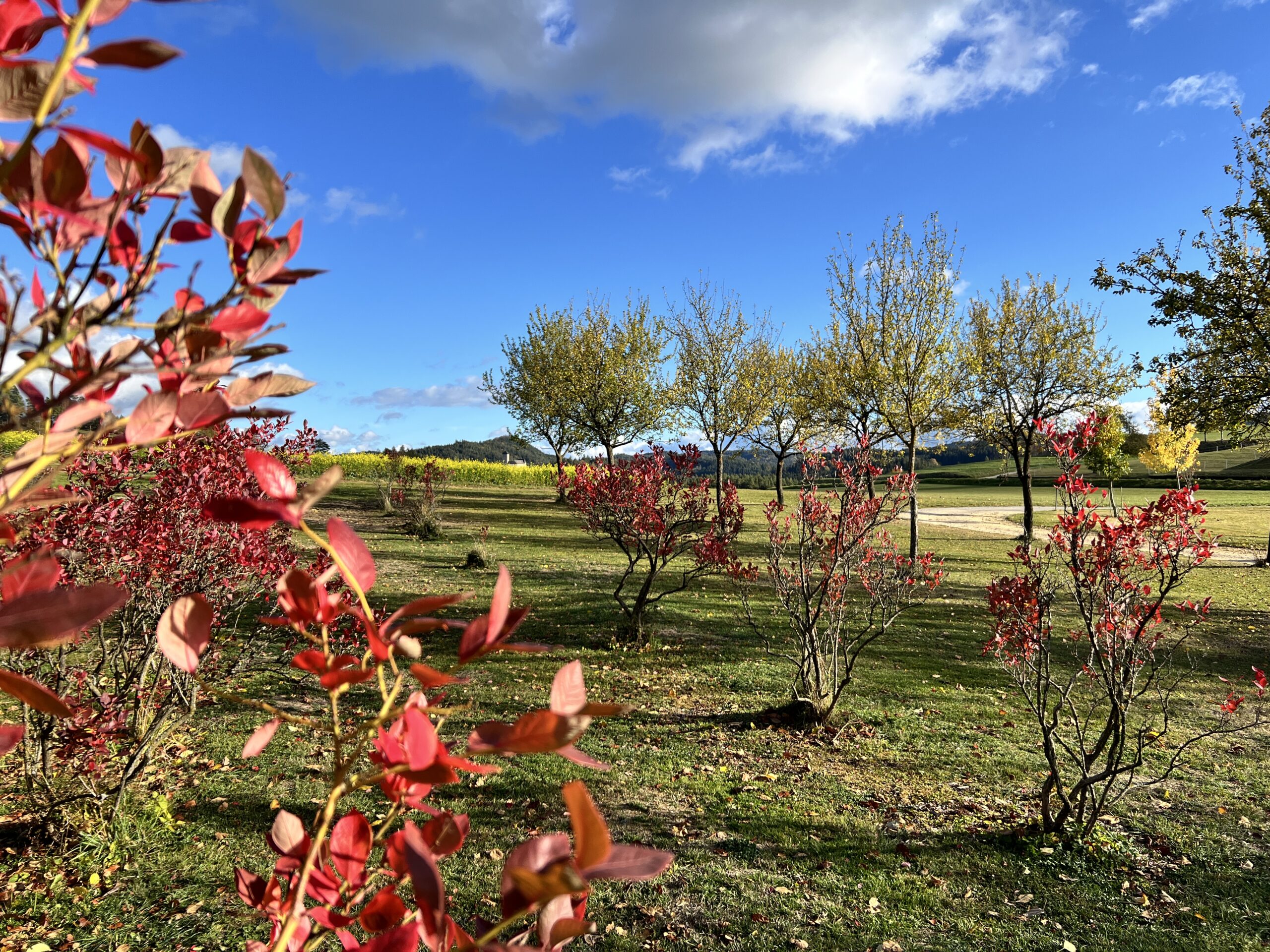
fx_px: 954
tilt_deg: -0.3
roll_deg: +0.8
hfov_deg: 67.3
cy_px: 476
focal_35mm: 26
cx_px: 635
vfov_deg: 53.1
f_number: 1.5
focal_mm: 5.7
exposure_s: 1/2571
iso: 50
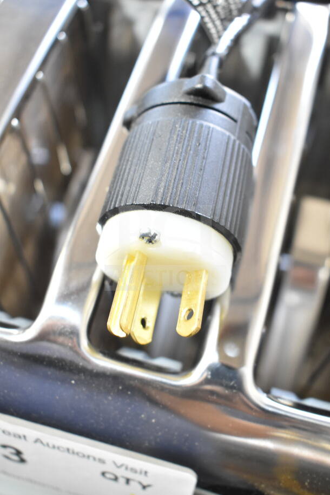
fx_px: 639
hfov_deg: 29.0
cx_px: 165
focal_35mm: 46
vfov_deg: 42.3
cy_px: 248
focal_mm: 31
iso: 1600
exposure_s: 1/50
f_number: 4.2
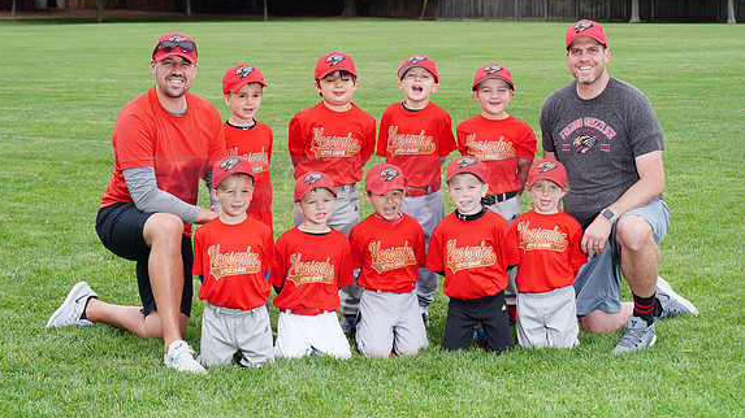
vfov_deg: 13.9
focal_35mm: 87
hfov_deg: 24.5
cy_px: 173
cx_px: 369
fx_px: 1718
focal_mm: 82
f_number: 9
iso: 200
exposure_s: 1/250
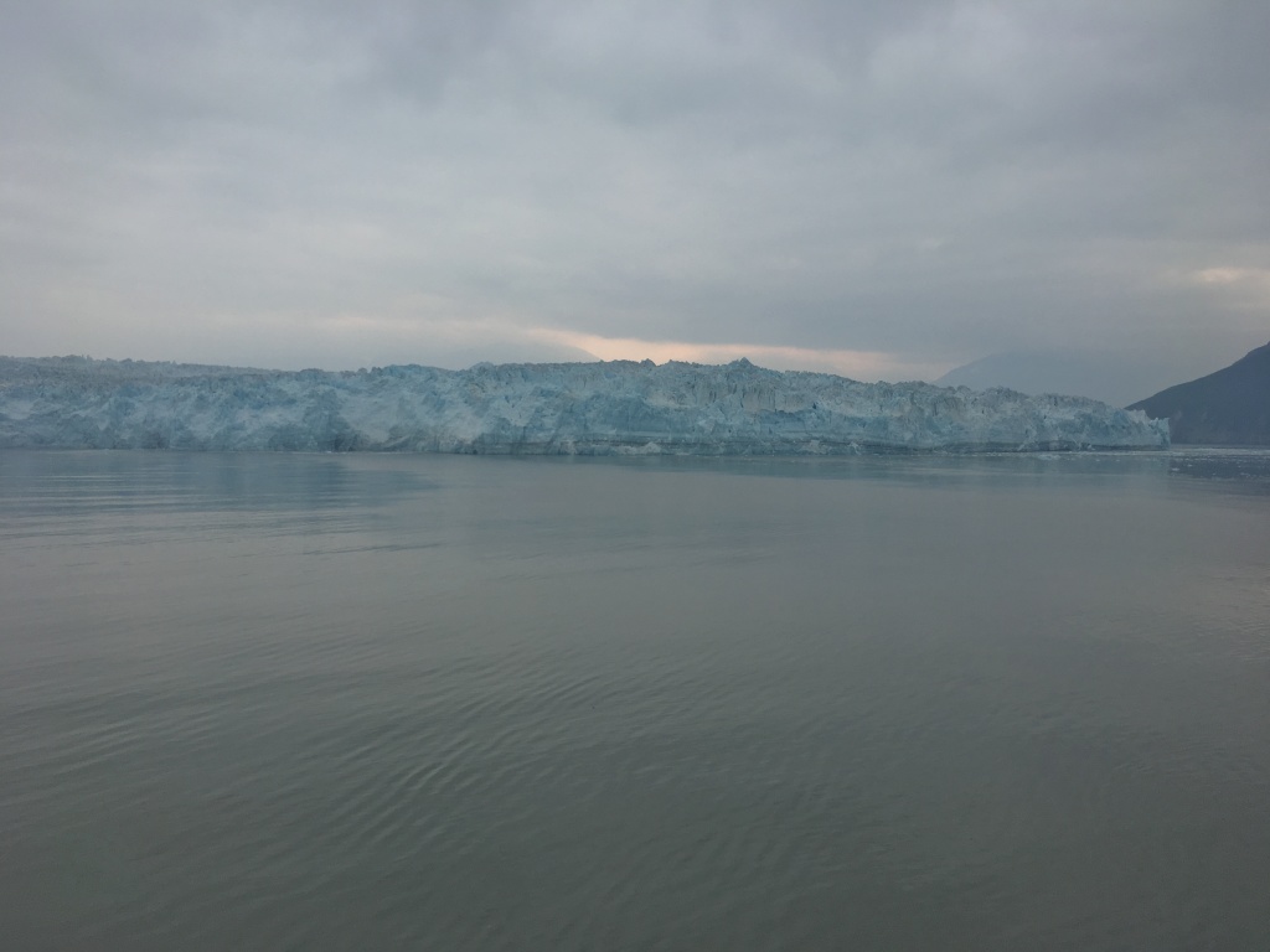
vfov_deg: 48.2
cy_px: 476
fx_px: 1064
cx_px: 635
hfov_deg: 61.7
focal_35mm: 29
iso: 25
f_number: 2.2
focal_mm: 4.15
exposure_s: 1/1166
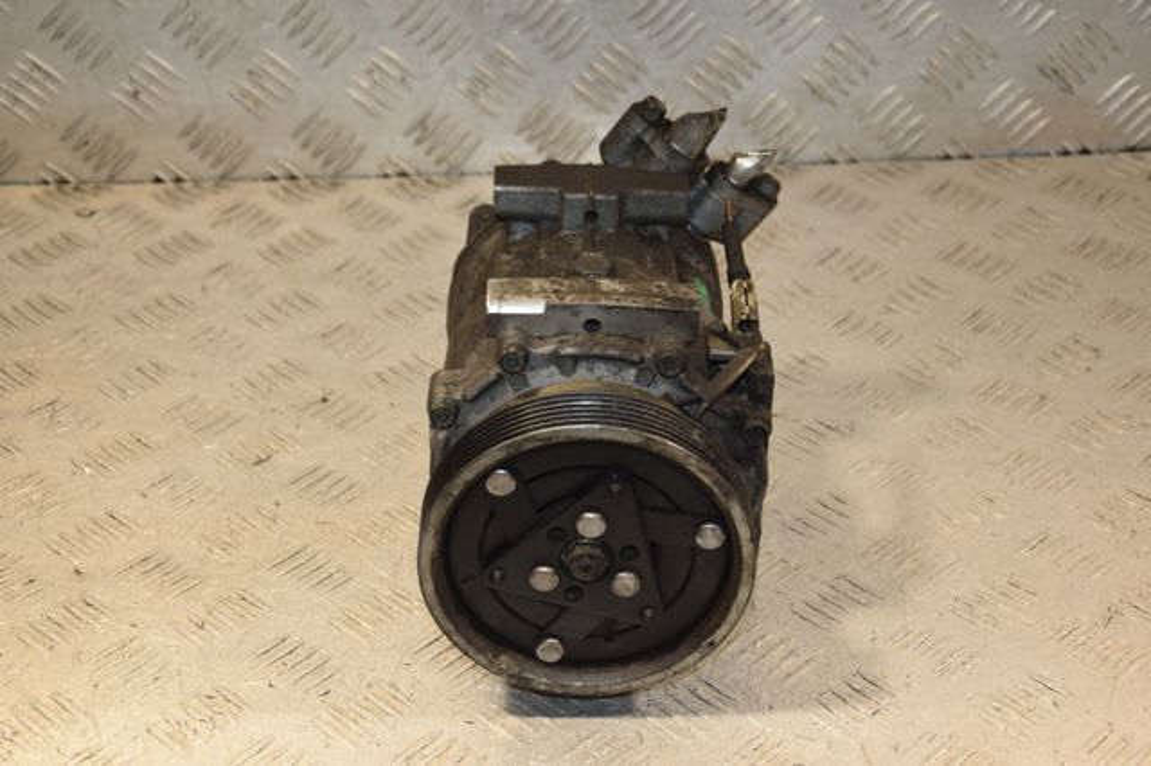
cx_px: 576
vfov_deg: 18.9
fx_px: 2301
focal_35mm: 72
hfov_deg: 28.1
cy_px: 383
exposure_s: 1/200
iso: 800
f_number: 5.6
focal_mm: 48
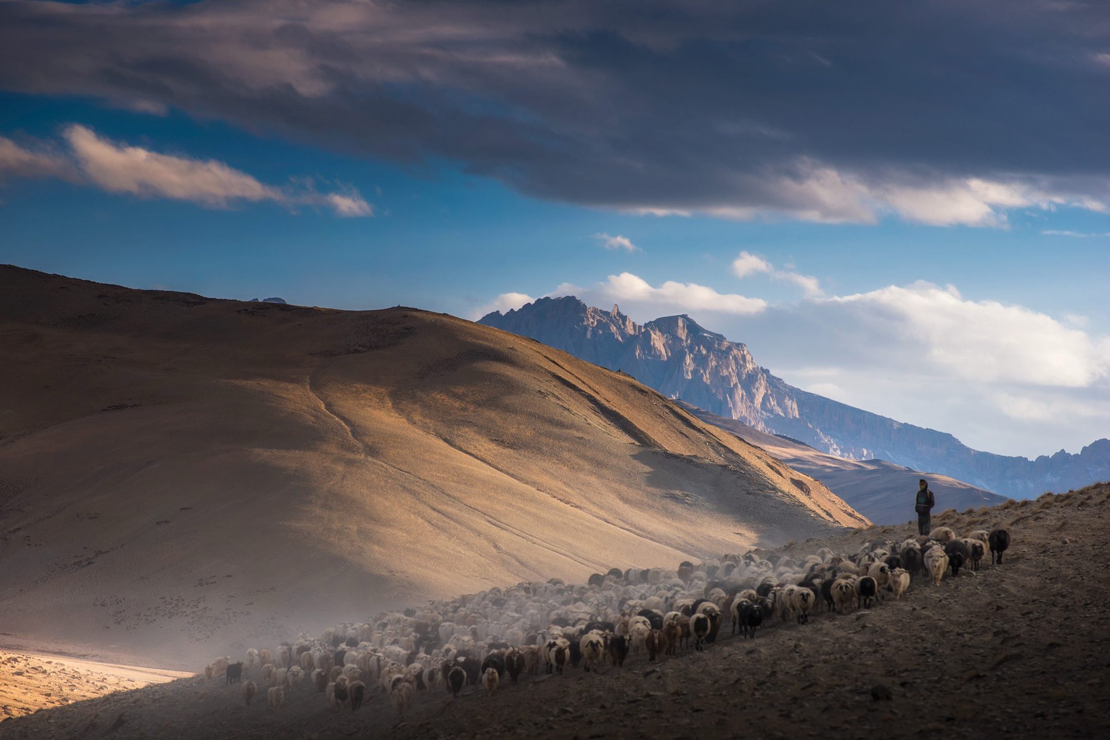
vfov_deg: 7.4
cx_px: 555
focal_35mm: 185
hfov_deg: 11.1
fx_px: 5703
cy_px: 370
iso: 64
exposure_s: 1/125
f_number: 8
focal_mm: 185
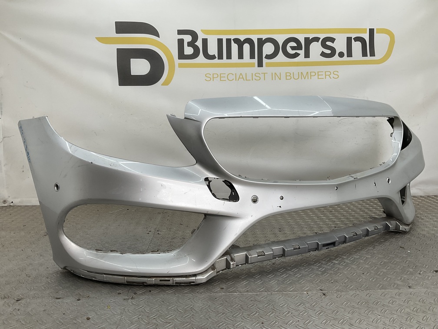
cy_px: 164
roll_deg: +0.3
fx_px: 367
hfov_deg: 61.7
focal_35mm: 29
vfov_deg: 48.2
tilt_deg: -7.2
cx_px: 219
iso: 16
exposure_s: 1/193
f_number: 1.8
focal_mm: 3
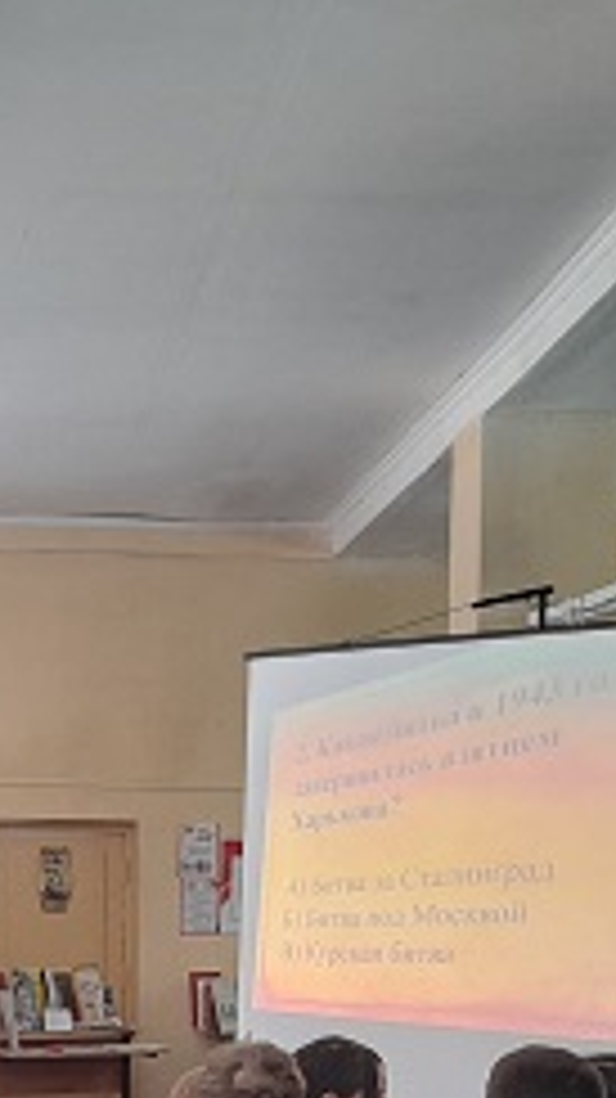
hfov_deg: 15.3
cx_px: 81
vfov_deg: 25.9
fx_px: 2268
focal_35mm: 78
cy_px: 1087
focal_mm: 4.6
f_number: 2
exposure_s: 1/50
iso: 160
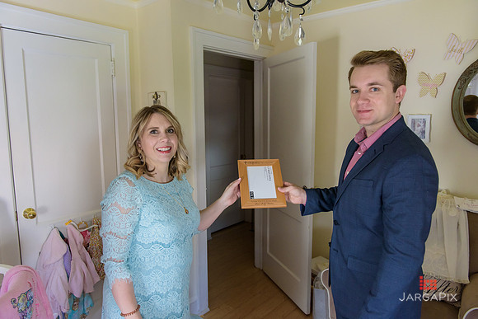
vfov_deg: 49.6
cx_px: 239
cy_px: 160
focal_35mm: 26
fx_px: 345
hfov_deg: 69.4
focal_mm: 26
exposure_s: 1/250
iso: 1600
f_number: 3.2
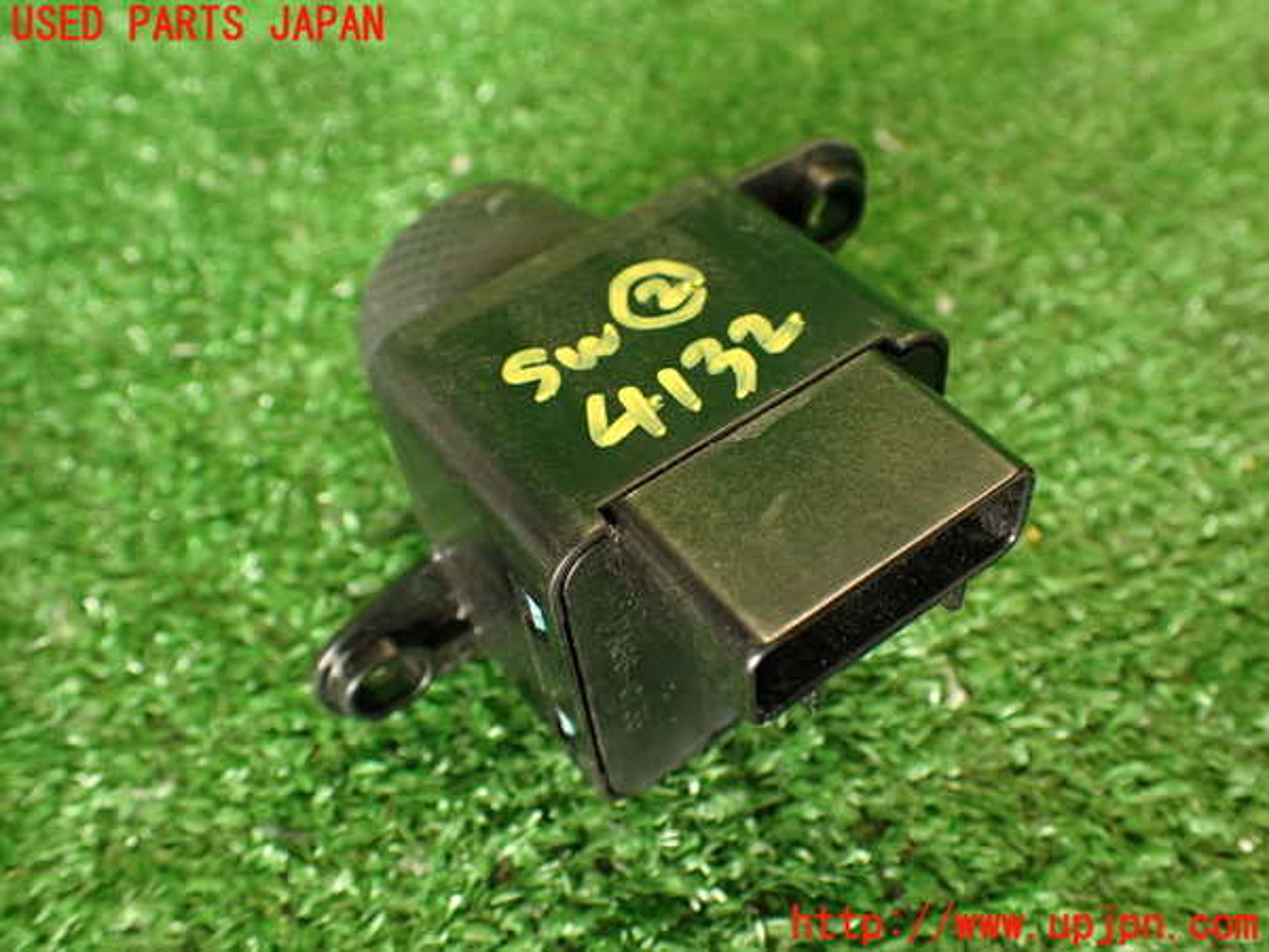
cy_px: 476
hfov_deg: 56.8
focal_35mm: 32
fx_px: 1173
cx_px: 634
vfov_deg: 44.2
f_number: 2.4
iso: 250
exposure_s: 1/30
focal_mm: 5.79
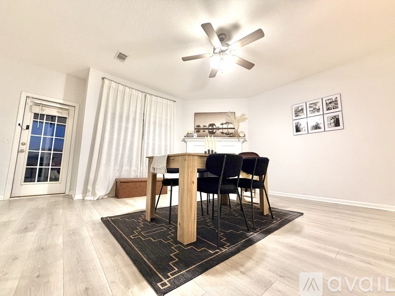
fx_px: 160
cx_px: 198
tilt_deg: +7.0
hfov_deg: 102.1
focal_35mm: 14
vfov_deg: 85.7
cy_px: 148
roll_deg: -1.0
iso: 320
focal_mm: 2.22
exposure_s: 1/60
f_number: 2.2
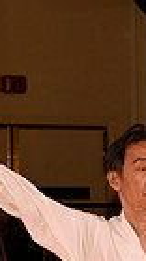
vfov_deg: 6.0
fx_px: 2468
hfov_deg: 3.3
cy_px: 345
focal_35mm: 358
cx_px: 346
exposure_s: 1/200
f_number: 4
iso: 2000
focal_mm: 82
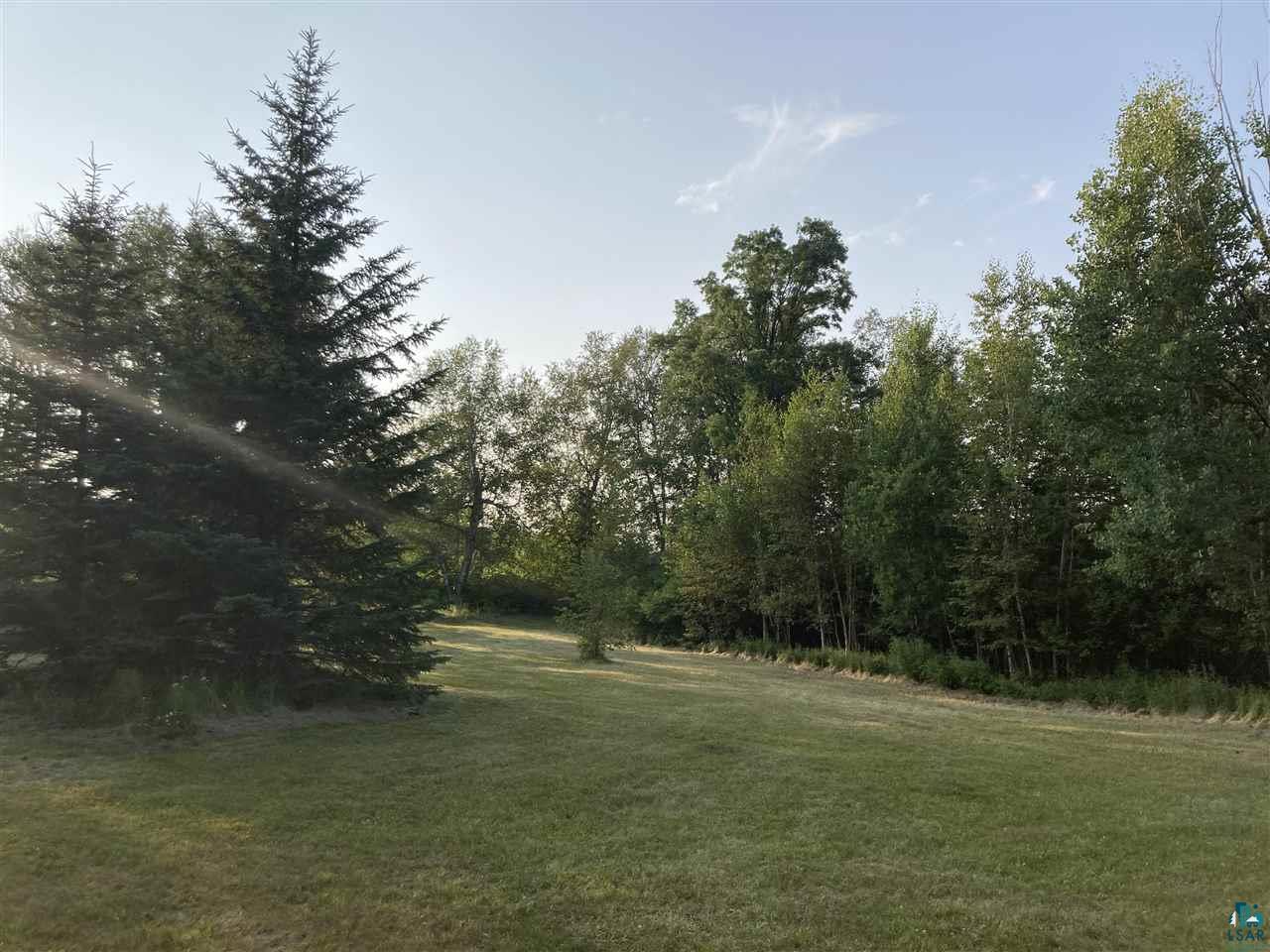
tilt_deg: +6.5
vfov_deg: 49.7
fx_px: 1027
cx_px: 635
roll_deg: -0.9
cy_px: 476
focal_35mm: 28
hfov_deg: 63.4
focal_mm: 3.99
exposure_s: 1/1600
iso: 20
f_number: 1.8
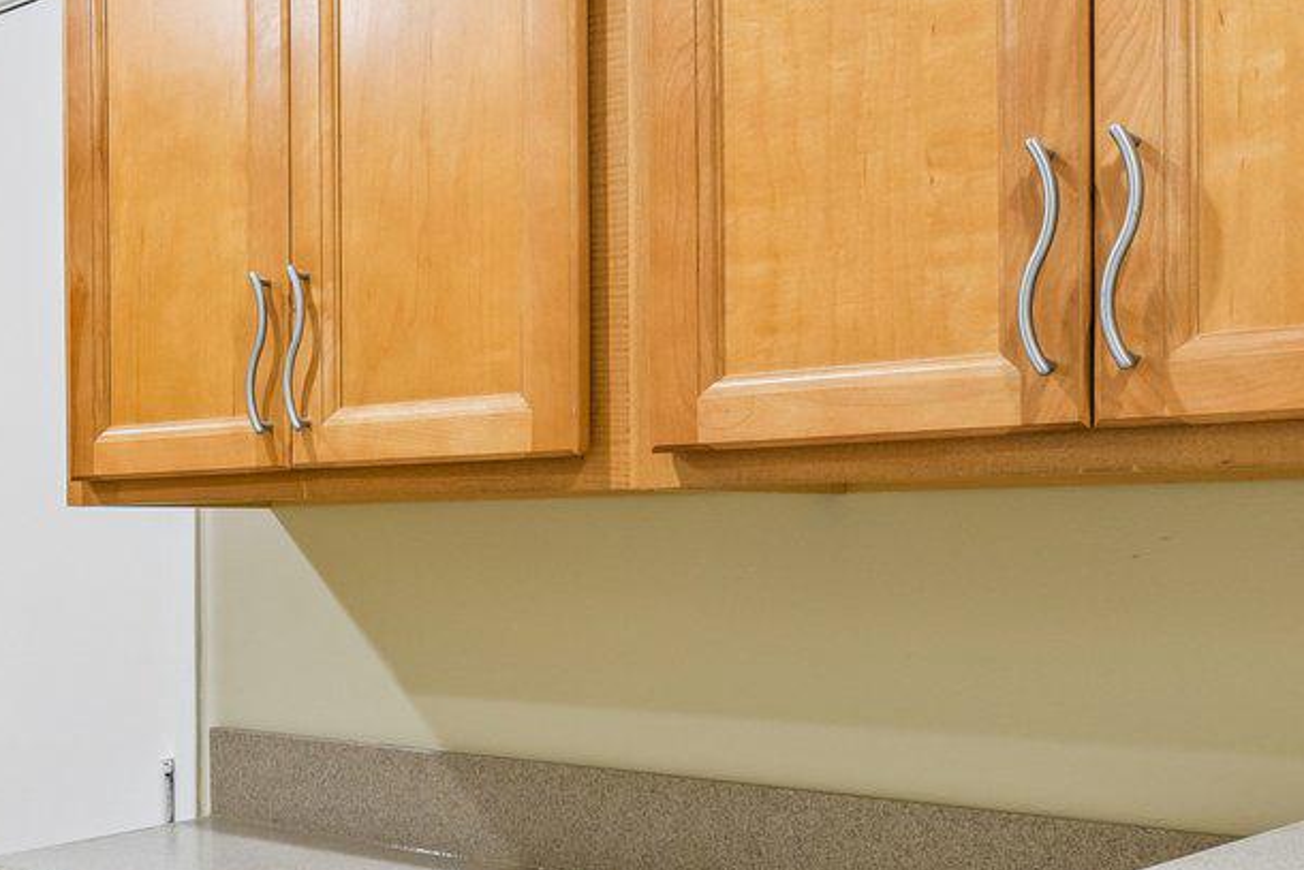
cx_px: -167
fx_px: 1703
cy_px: 550
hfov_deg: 35.2
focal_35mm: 47
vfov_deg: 28.5
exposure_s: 1/10
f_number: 8
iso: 400
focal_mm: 14
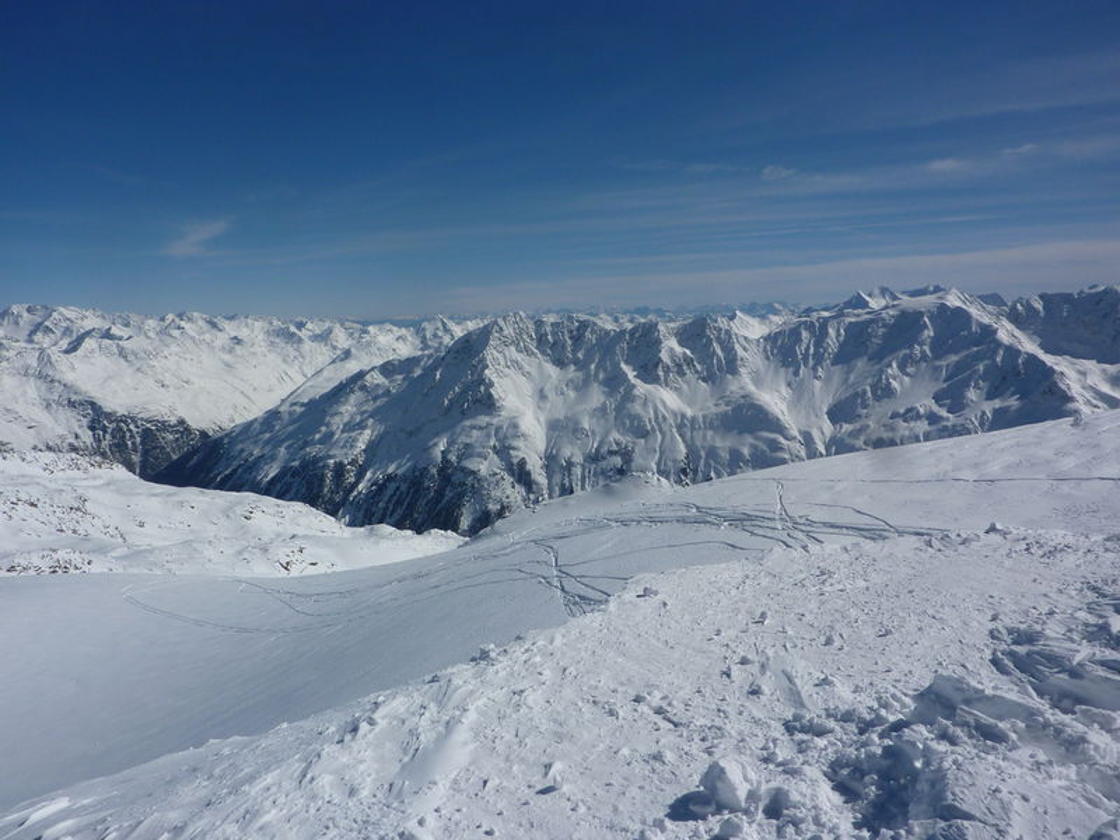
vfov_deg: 54.9
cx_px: 560
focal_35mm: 25
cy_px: 420
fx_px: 809
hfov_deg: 69.4
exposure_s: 1/1300
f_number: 6.3
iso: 80
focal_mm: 4.1
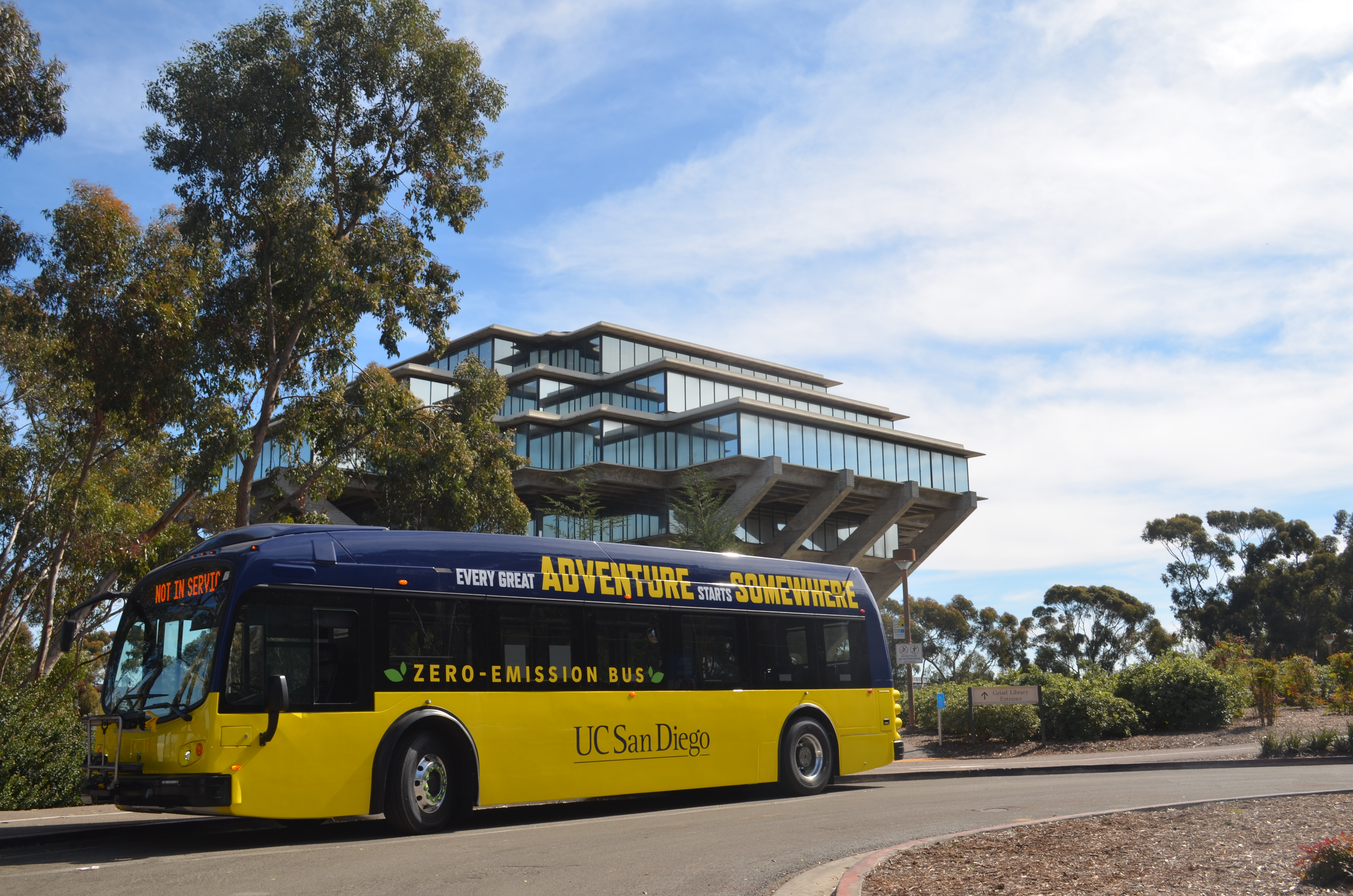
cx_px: 676
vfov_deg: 36.7
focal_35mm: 36
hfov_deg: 53.2
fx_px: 1350
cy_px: 448
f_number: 9
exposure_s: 1/200
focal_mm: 24
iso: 100
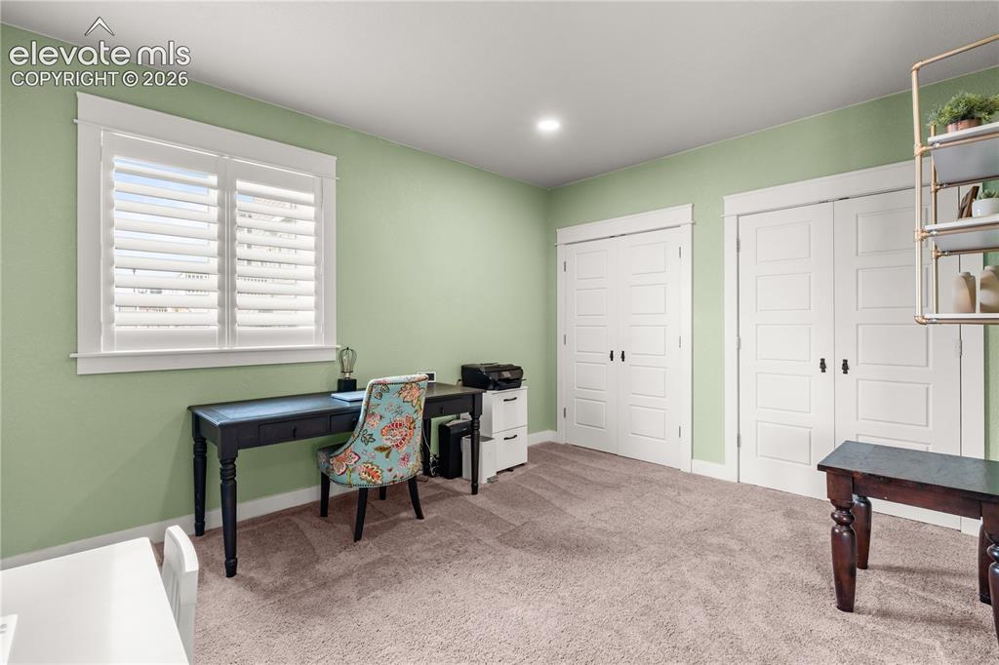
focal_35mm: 17
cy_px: 332
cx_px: 500
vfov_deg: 71.5
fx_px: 462
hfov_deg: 94.5
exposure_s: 1/5
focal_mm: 11.1
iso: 250
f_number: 8
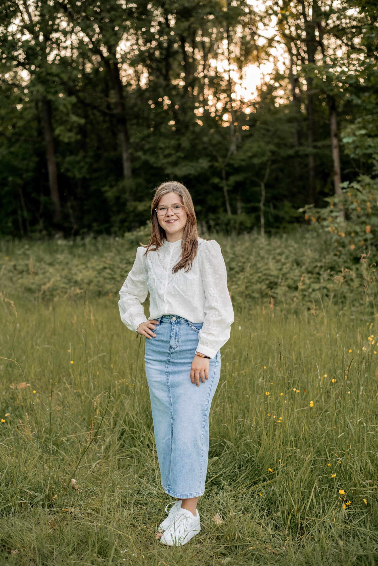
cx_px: 189
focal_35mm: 50
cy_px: 283
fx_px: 787
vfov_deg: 39.6
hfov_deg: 27.0
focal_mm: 50
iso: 640
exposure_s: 1/800
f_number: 2.5
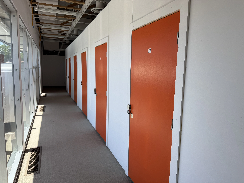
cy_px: 92
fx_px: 169
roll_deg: -1.2
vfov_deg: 56.8
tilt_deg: -6.7
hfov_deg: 71.6
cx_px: 122
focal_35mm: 24
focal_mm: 6.76
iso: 80
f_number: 1.78
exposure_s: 1/1211
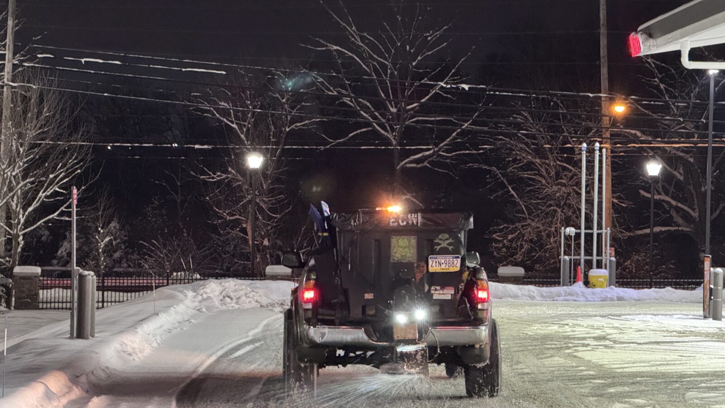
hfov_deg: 16.4
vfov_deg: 9.3
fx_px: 2518
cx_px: 362
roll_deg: -1.7
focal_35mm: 131
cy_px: 223
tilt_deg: -1.4
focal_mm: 15.66
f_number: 2.8
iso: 1250
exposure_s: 1/30
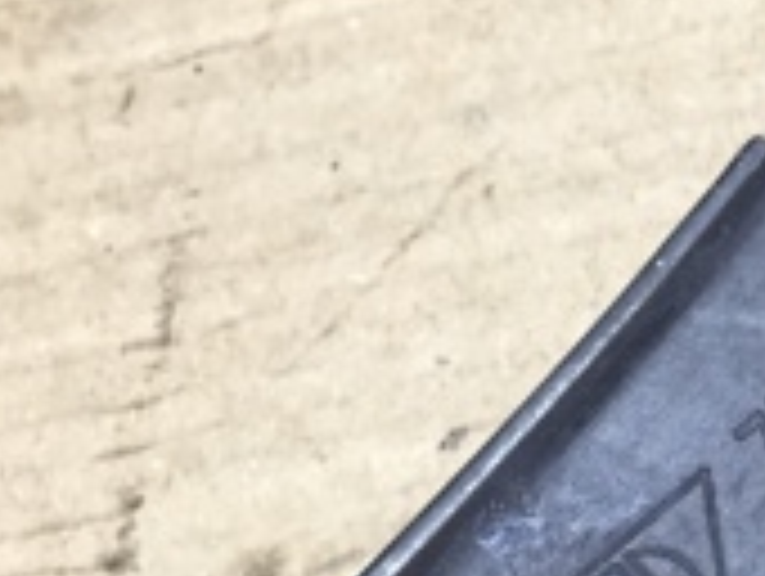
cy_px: 328
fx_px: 2412
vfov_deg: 13.6
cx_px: 958
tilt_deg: -65.7
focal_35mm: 109
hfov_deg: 17.1
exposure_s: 1/33
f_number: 2.2
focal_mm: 4.15
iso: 100
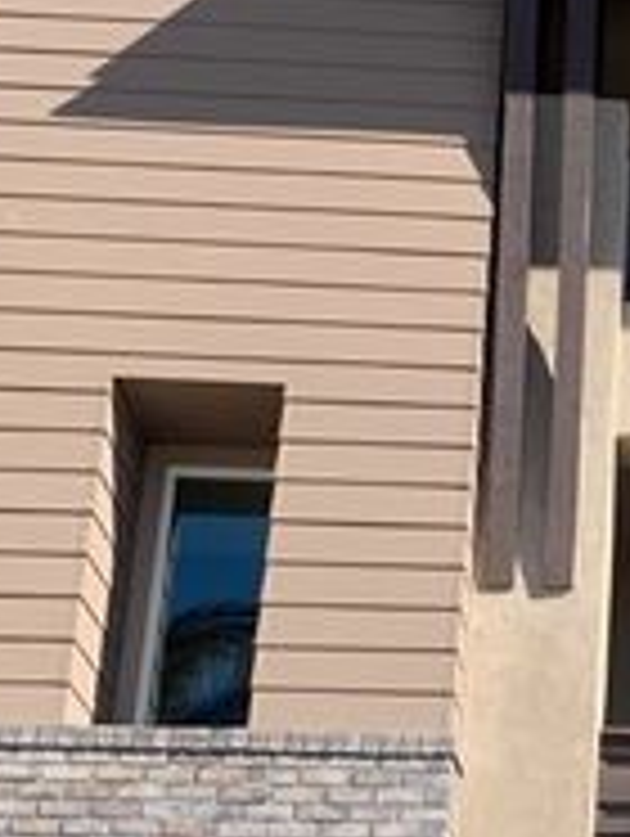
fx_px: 2252
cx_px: 909
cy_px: 587
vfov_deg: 20.9
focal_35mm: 93
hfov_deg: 14.9
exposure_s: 1/1043
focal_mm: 4.25
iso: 25
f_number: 1.8
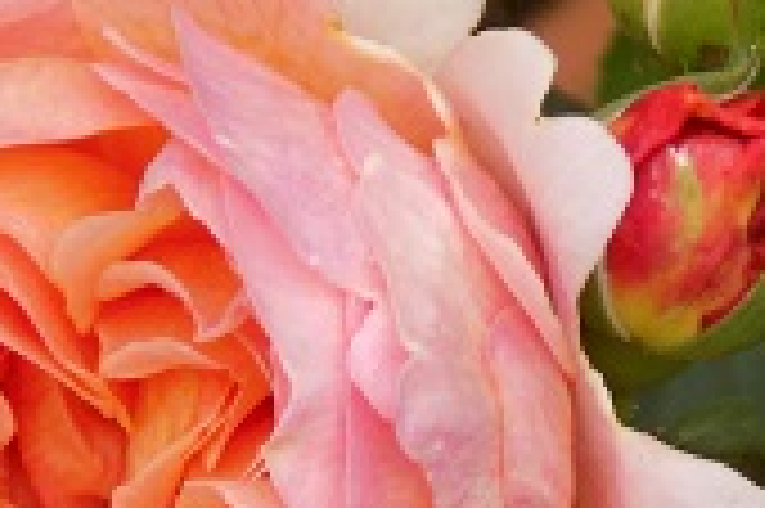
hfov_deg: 2.7
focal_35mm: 760
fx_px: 16134
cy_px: 486
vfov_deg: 1.8
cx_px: 171
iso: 80
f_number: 5.7
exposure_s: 1/160
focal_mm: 46
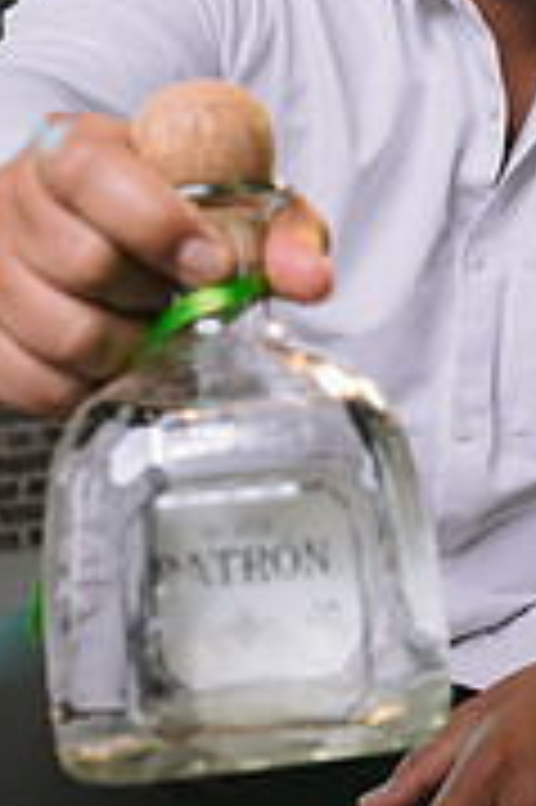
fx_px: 1969
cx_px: 477
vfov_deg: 23.1
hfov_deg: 15.3
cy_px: 297
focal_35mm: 88
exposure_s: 1/125
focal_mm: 35
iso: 200
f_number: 5.6
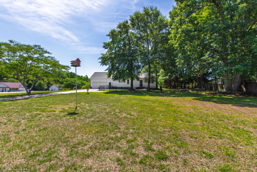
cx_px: 128
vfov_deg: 70.4
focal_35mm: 17
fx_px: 121
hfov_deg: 93.3
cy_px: 89
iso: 100
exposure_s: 1/125
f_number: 8
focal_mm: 10
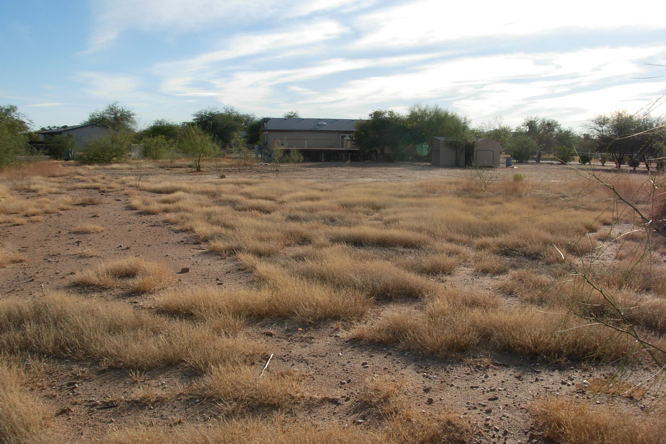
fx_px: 740
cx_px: 332
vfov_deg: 33.4
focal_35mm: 40
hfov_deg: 48.5
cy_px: 238
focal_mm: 6.3
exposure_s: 1/592
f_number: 4.9
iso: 79
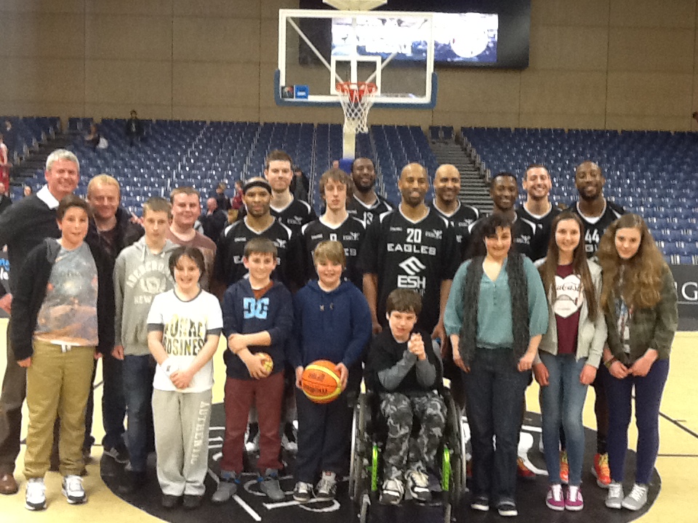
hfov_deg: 42.9
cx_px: 349
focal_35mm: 44
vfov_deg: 32.9
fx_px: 887
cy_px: 262
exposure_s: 1/30
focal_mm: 2.03
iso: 160
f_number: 2.4
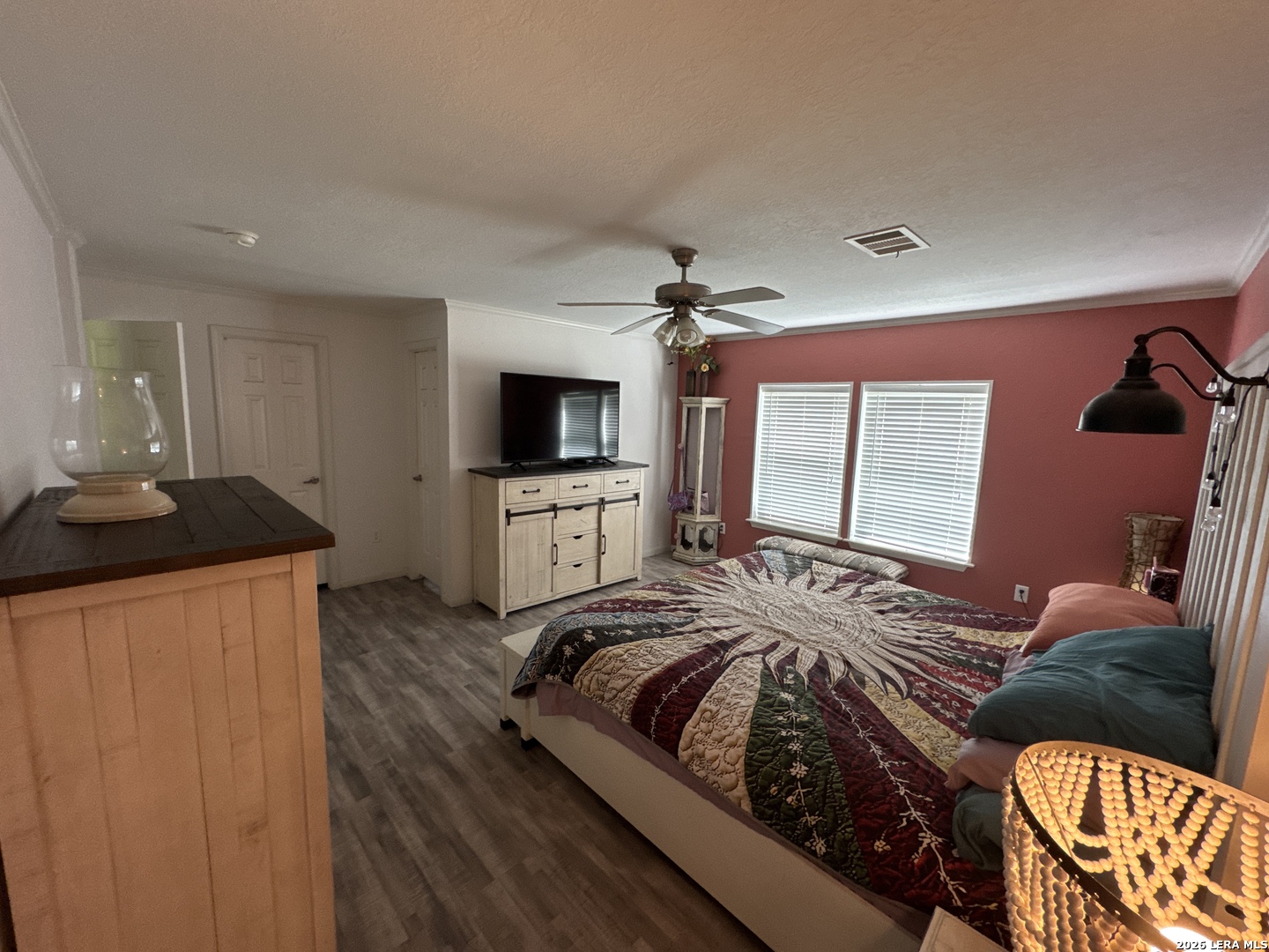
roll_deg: -2.2
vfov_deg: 85.7
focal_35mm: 14
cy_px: 476
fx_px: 513
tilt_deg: -8.0
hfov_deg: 102.1
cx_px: 634
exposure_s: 1/120
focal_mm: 2.22
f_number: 2.2
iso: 250
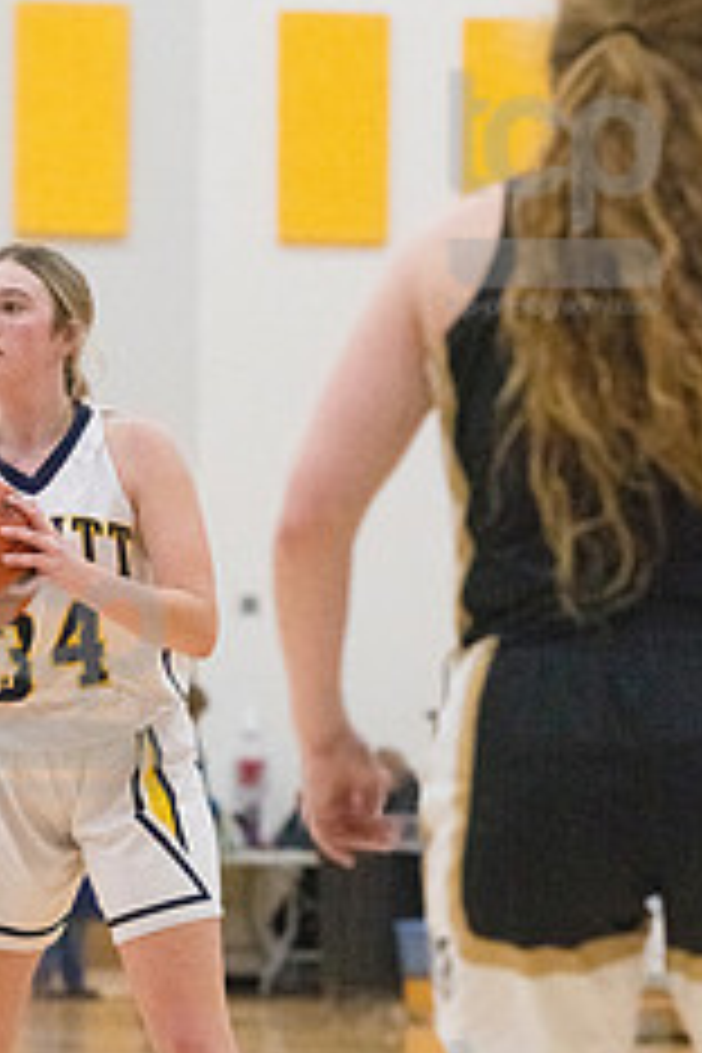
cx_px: 58
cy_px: 675
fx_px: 7019
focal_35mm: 240
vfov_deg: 8.6
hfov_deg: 5.7
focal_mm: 125
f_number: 4.5
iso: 10000
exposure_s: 1/1600
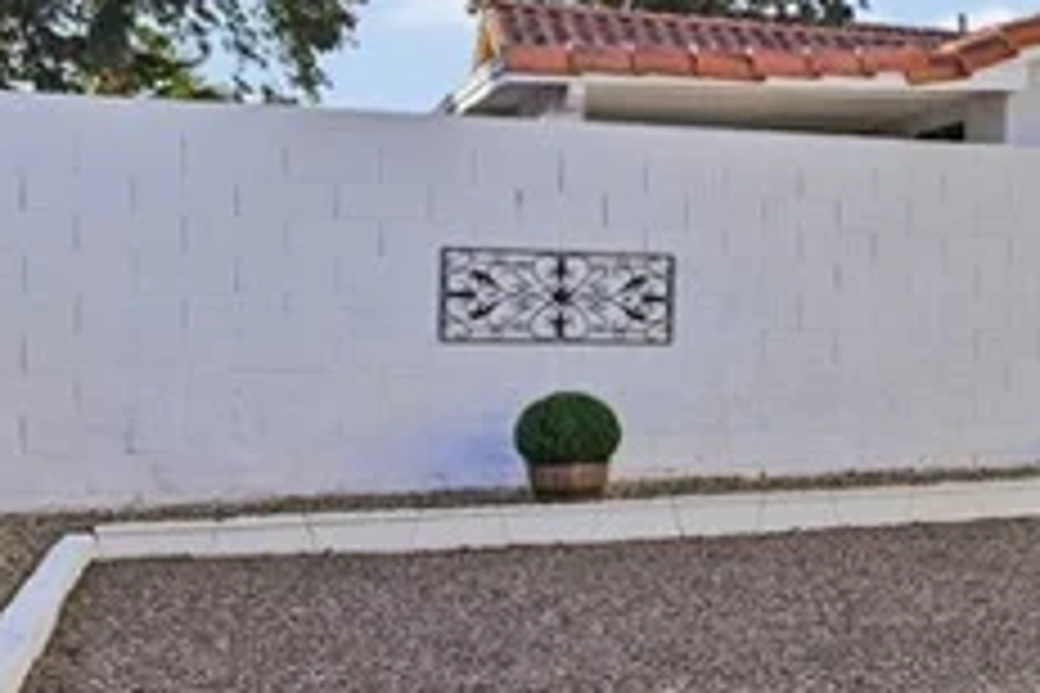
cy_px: 191
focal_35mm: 62
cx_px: 1886
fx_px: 1791
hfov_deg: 21.2
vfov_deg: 21.8
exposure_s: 1/1000
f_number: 10
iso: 64
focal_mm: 14
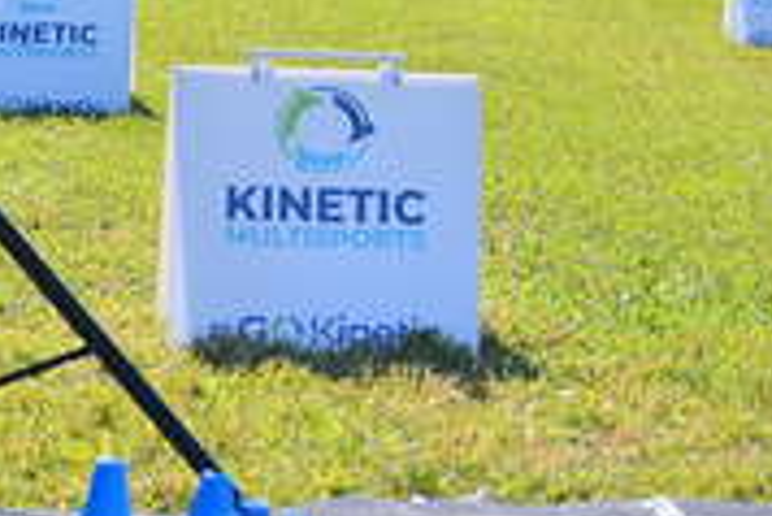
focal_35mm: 216
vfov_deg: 6.3
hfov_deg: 9.4
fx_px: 4636
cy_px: -52
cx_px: 976
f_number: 3.2
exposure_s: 1/1250
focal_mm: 70
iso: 100
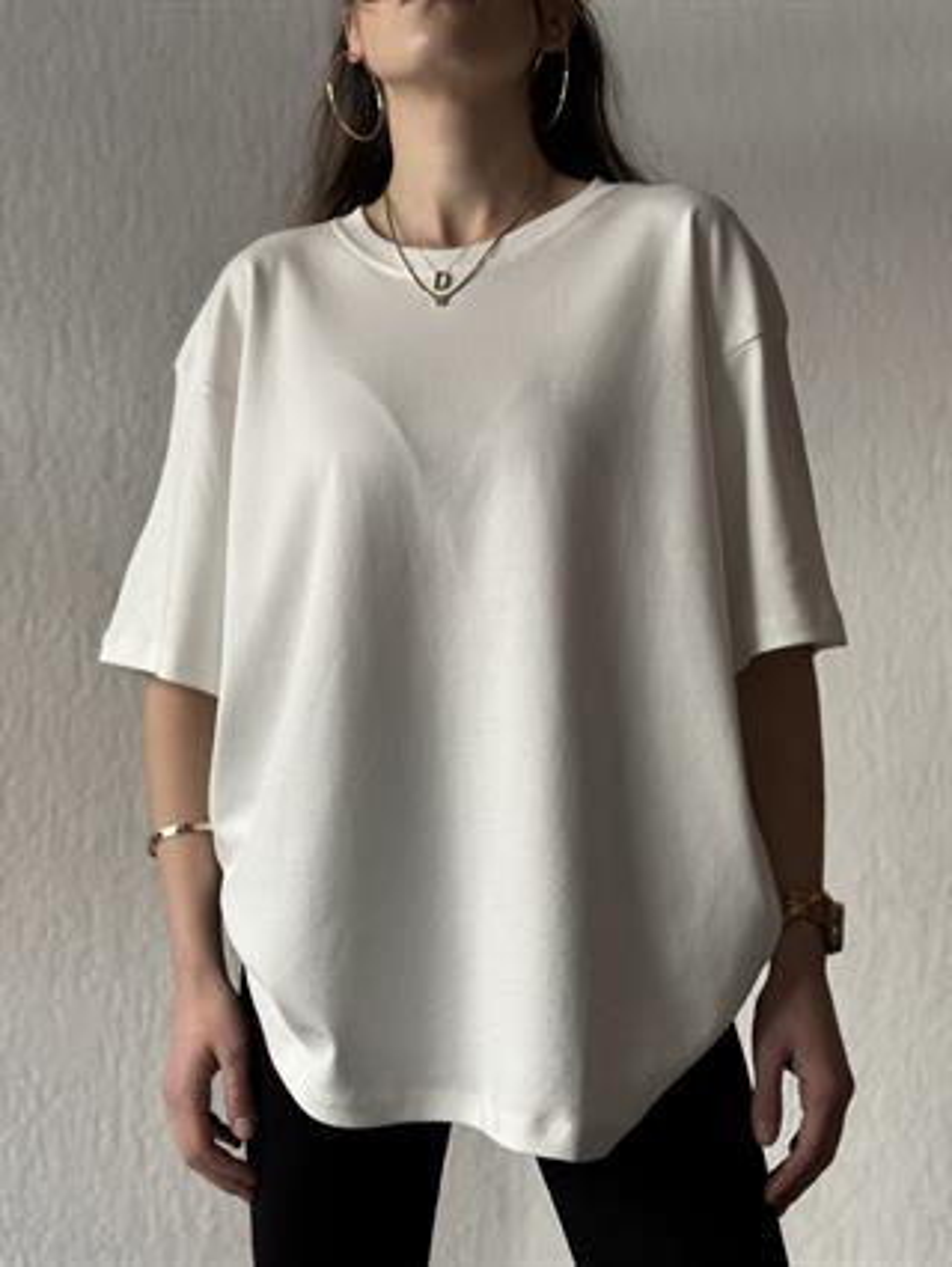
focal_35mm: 48
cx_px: 476
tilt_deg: +4.4
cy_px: 634
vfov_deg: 39.6
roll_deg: +0.1
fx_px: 1758
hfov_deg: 30.3
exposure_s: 1/130
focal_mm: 6.86
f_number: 1.78
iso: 64
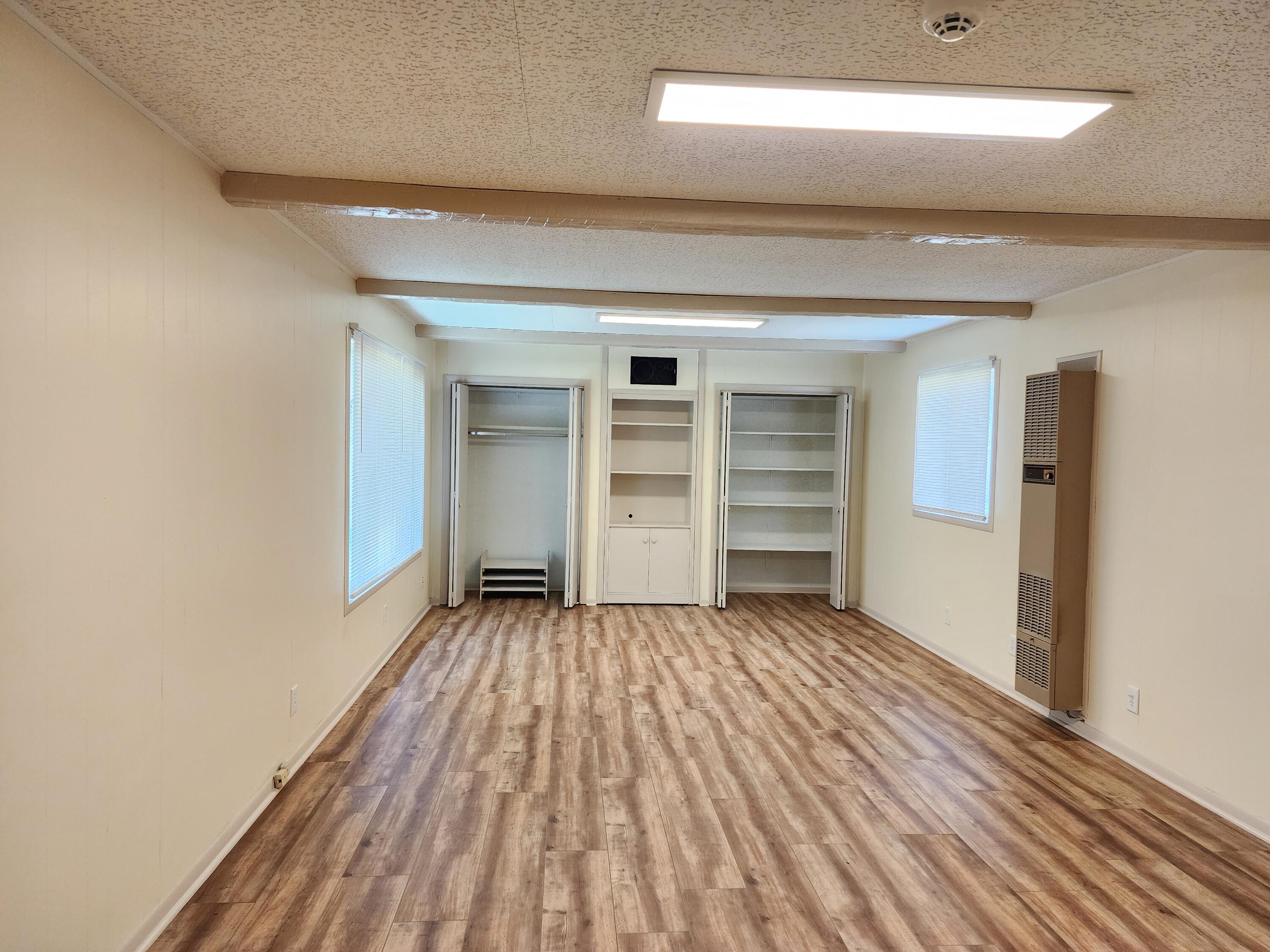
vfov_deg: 58.9
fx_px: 844
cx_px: 635
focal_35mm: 23
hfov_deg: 73.9
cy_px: 476
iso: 250
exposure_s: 1/120
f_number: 1.8
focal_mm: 6.4
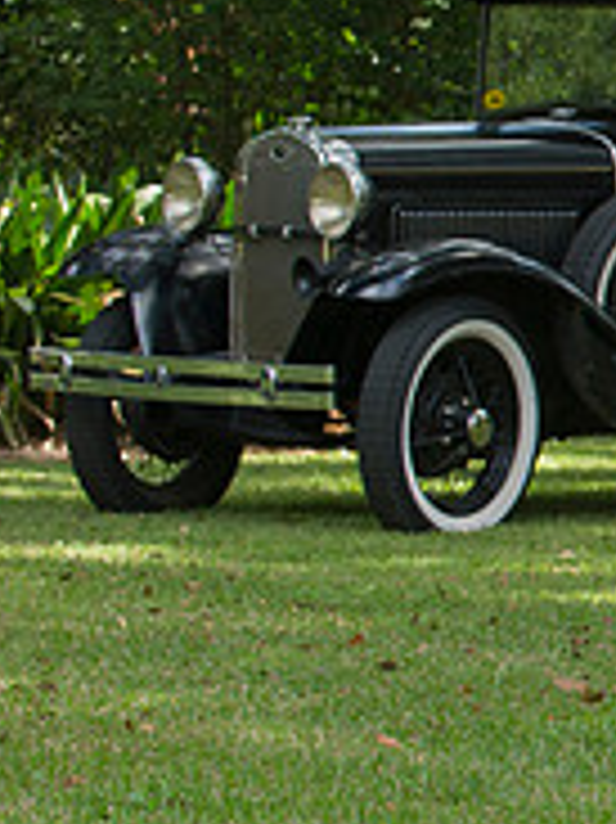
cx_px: 1268
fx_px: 5939
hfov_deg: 5.8
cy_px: 257
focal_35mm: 250
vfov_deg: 7.9
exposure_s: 1/125
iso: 320
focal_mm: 82
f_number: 6.3
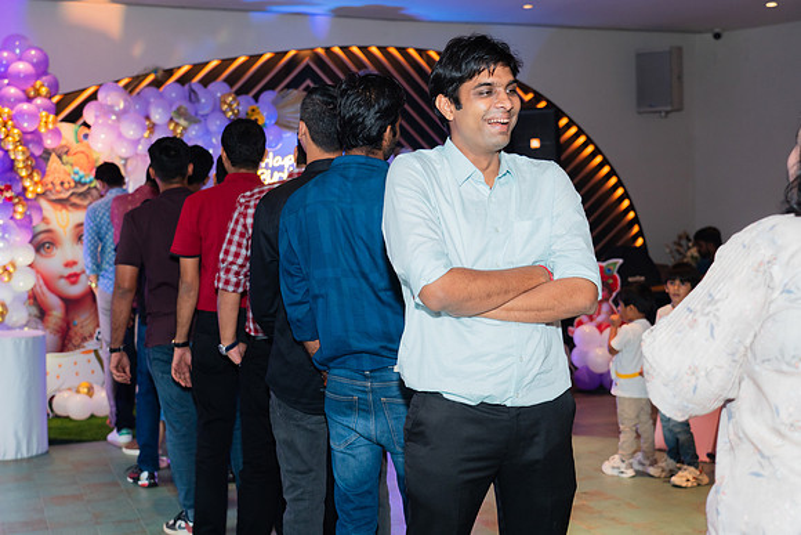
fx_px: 1091
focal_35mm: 49
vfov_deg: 27.5
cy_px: 268
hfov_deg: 40.3
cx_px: 400
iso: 1000
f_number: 4
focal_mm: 49
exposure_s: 1/160
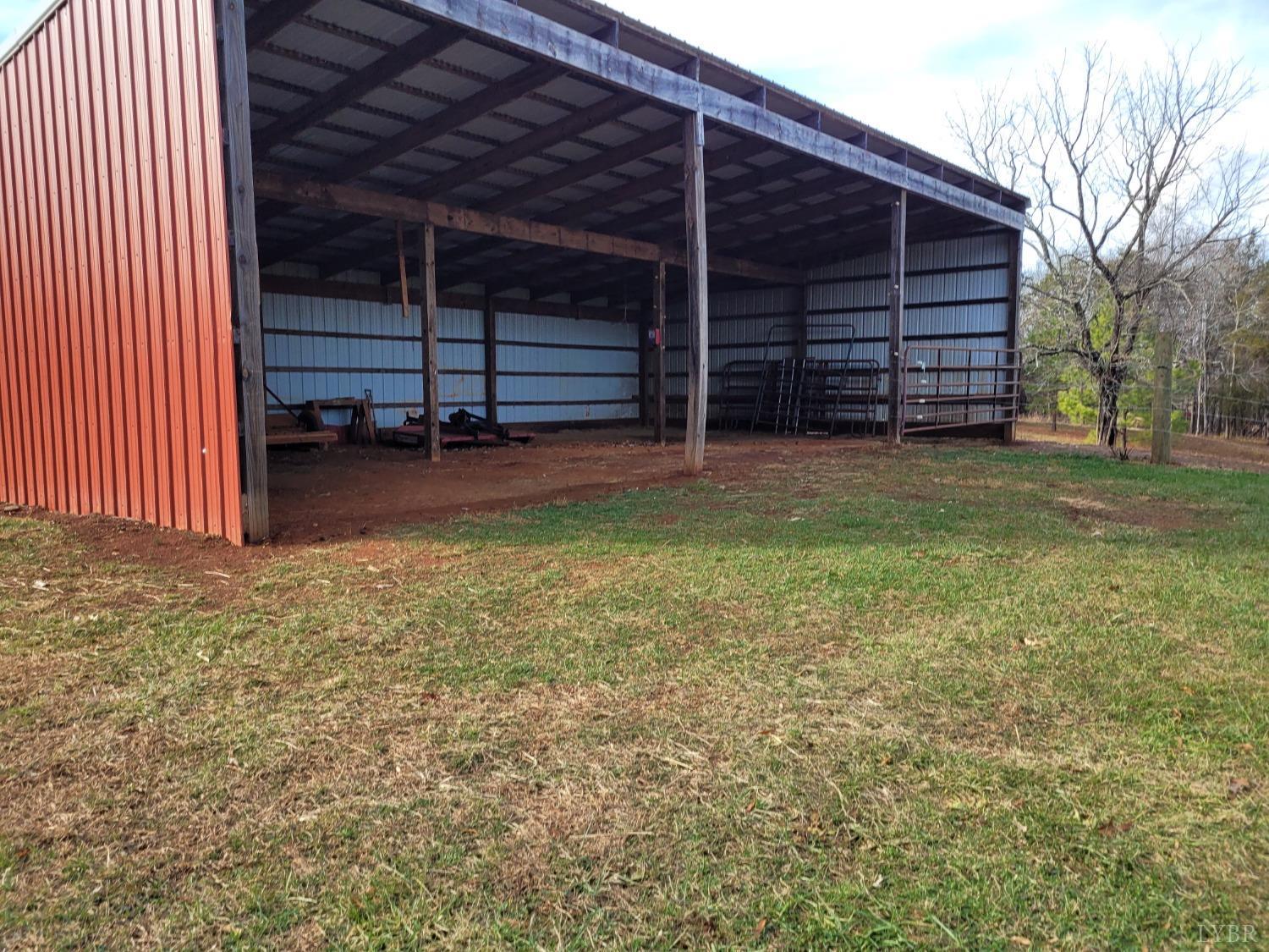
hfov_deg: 67.3
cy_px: 476
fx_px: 953
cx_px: 634
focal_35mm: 26
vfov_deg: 53.1
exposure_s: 1/634
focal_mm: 5.4
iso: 40
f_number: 1.8
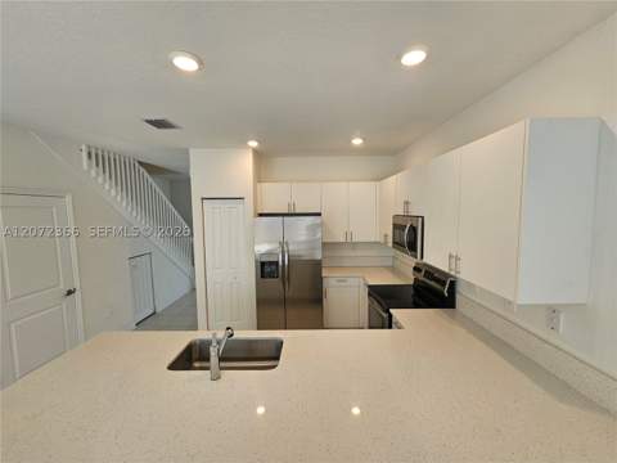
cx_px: 308
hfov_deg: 106.2
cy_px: 232
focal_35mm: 13
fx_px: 232
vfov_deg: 89.9
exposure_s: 1/60
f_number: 2.2
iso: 50
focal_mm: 2.2
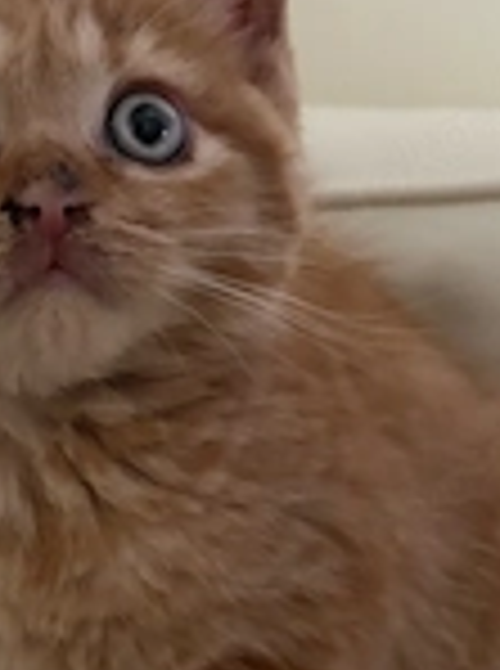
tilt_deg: -29.9
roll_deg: -3.3
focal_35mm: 70
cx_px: 180
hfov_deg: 20.9
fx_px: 1354
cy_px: 553
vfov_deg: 27.2
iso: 640
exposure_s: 1/40
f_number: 1.6
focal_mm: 5.96
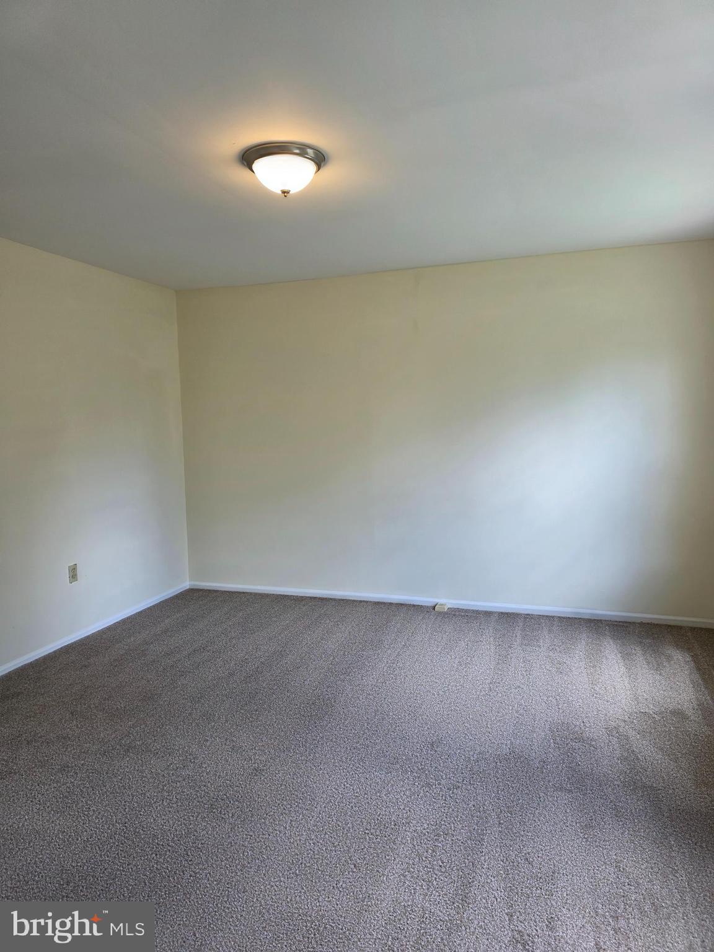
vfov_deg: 73.9
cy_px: 476
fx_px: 633
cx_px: 357
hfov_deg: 58.9
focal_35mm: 23
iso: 80
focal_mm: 6.3
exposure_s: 1/120
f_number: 1.7
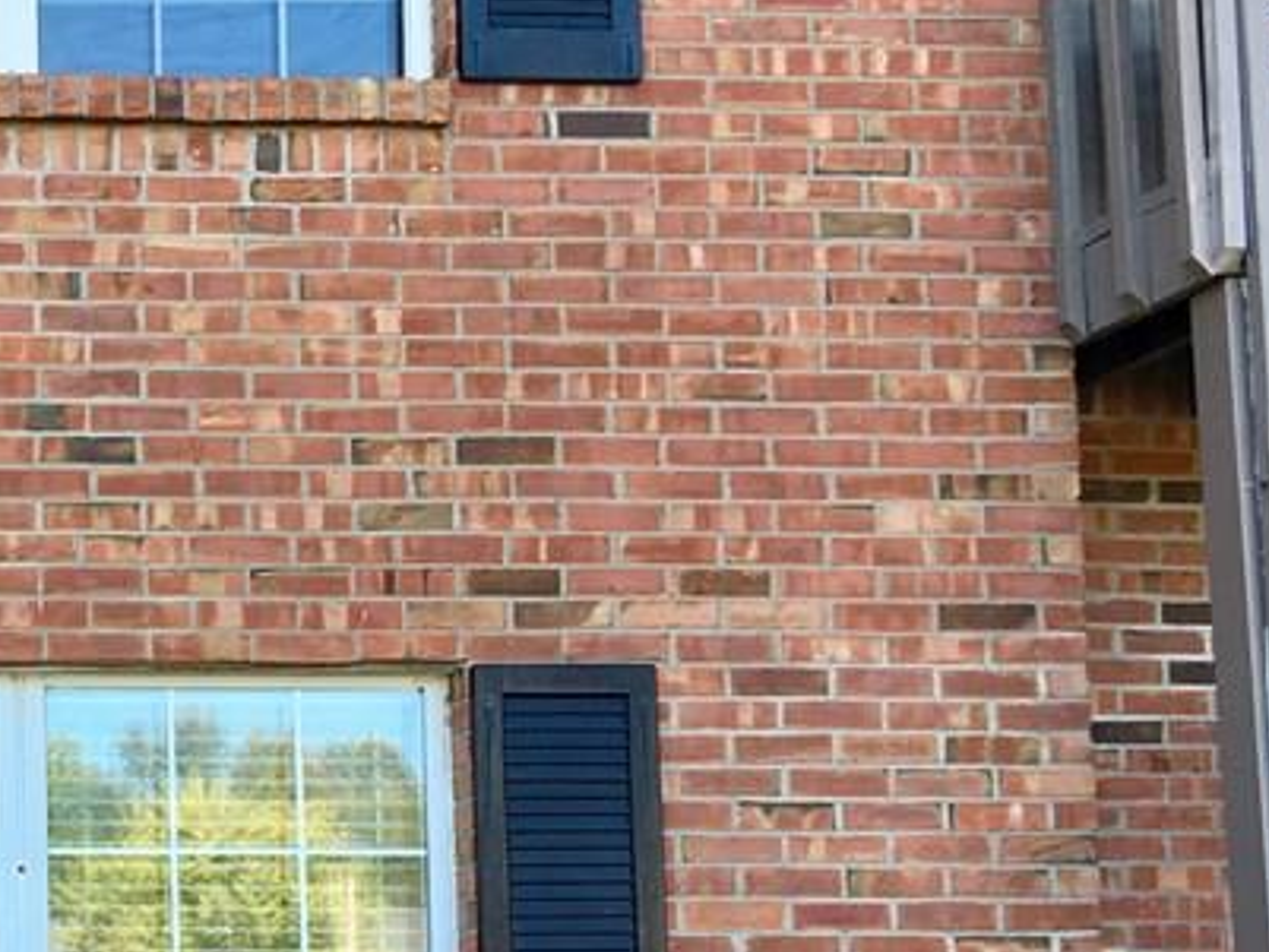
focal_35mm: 74
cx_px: -307
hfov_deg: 23.7
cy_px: 829
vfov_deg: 19.6
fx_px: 2714
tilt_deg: +6.2
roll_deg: +0.3
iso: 25
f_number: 2.2
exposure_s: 1/148
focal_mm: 4.15
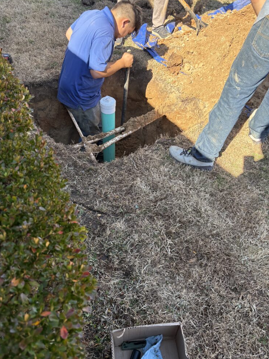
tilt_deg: -50.8
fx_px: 280
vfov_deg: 65.3
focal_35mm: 27
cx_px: 131
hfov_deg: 51.4
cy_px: 183
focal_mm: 5.96
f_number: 1.6
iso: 64
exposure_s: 1/773
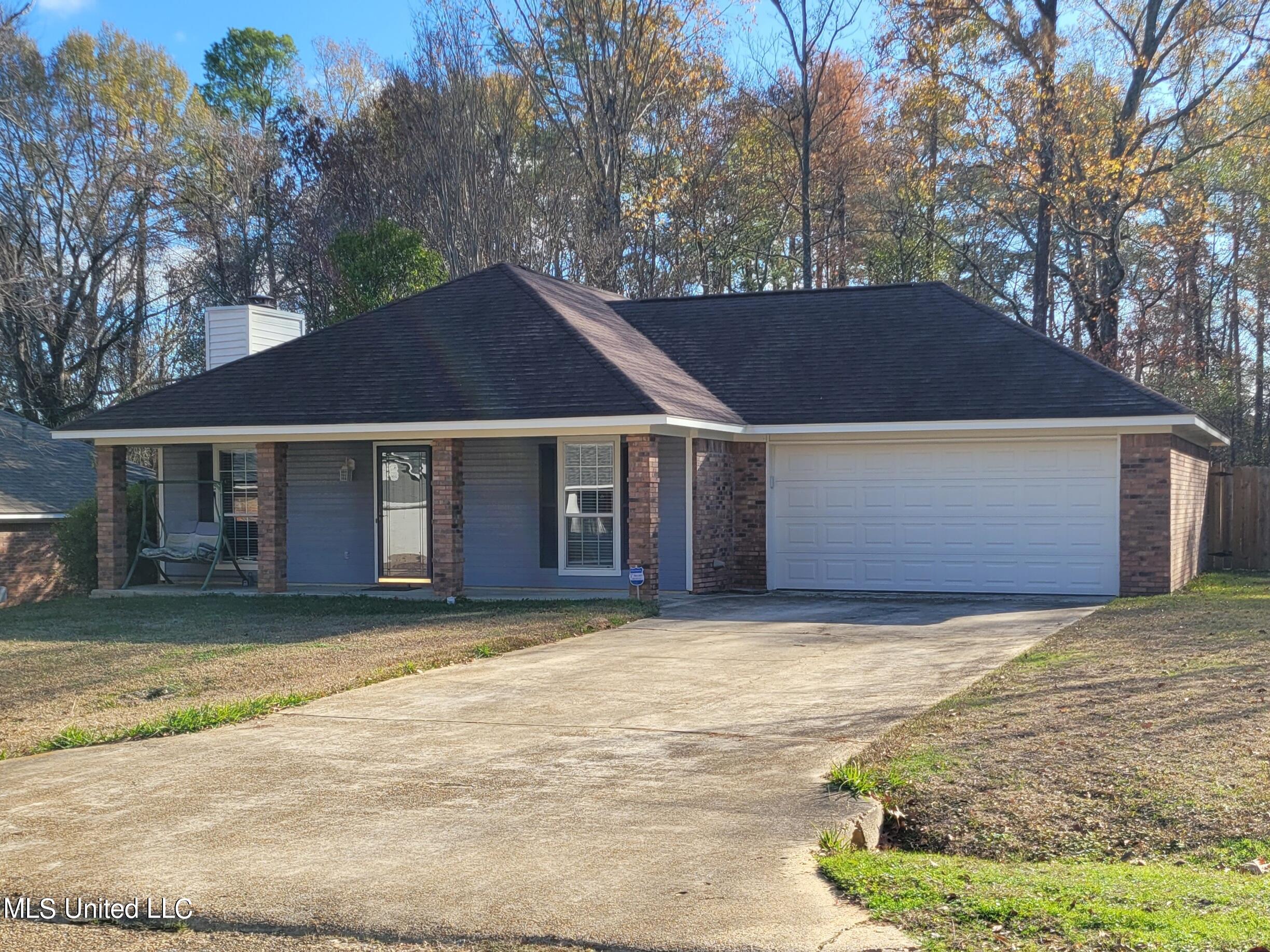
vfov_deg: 53.1
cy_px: 476
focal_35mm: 26
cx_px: 635
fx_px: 954
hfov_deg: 67.3
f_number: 1.8
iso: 40
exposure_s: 1/1250
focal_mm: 5.4
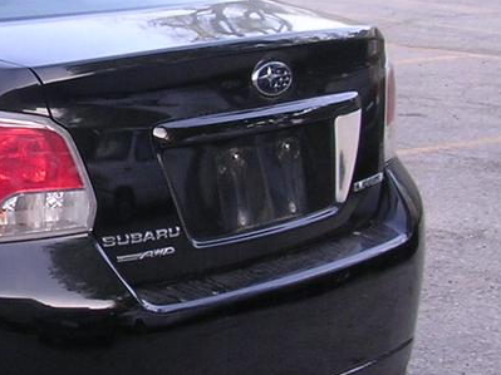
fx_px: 1765
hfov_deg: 15.2
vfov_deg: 12.1
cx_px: -205
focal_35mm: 122
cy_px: 108
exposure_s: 1/75.3
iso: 100
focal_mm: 5.8
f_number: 2.8
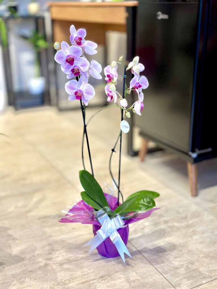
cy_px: 144
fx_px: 401
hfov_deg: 30.3
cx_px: 108
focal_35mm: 48
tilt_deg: -19.5
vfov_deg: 39.7
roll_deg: +0.3
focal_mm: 6.86
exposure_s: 1/60
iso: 160
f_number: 1.78
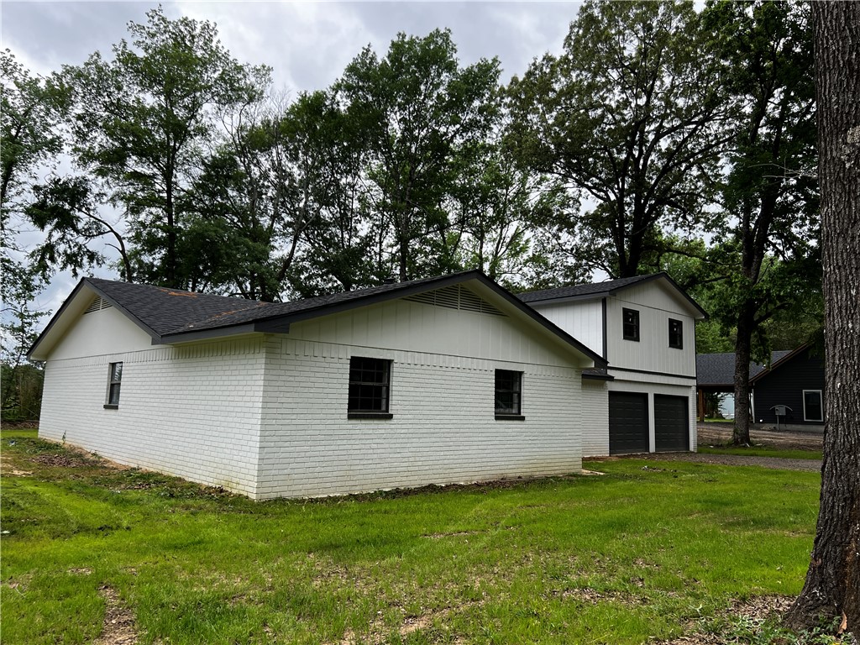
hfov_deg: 67.3
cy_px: 322
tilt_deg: +7.1
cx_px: 430
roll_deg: -0.4
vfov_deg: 53.1
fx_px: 646
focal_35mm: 26
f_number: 1.5
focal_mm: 5.7
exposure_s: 1/974
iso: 50
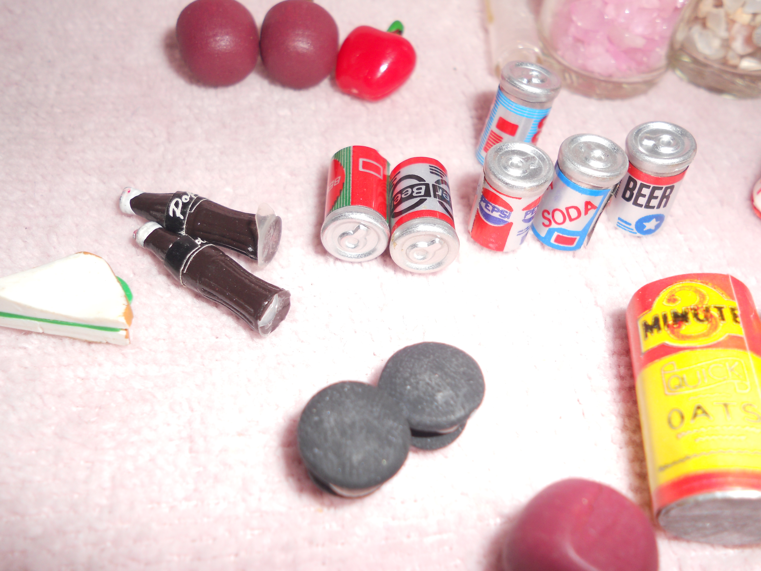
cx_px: 380
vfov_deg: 44.2
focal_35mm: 32
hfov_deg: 56.8
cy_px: 286
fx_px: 703
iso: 80
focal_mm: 5.8
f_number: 8.8
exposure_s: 1/25
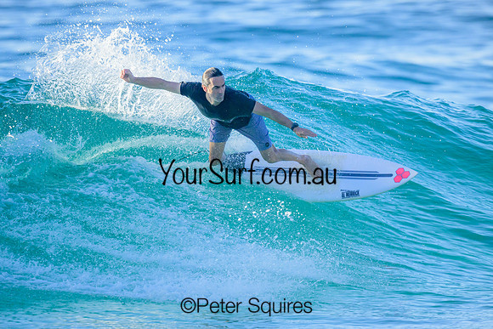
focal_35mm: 1006
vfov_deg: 1.4
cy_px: 165
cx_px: 253
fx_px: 13775
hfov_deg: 2.1
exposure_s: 1/2500
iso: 800
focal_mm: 800
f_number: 6.3
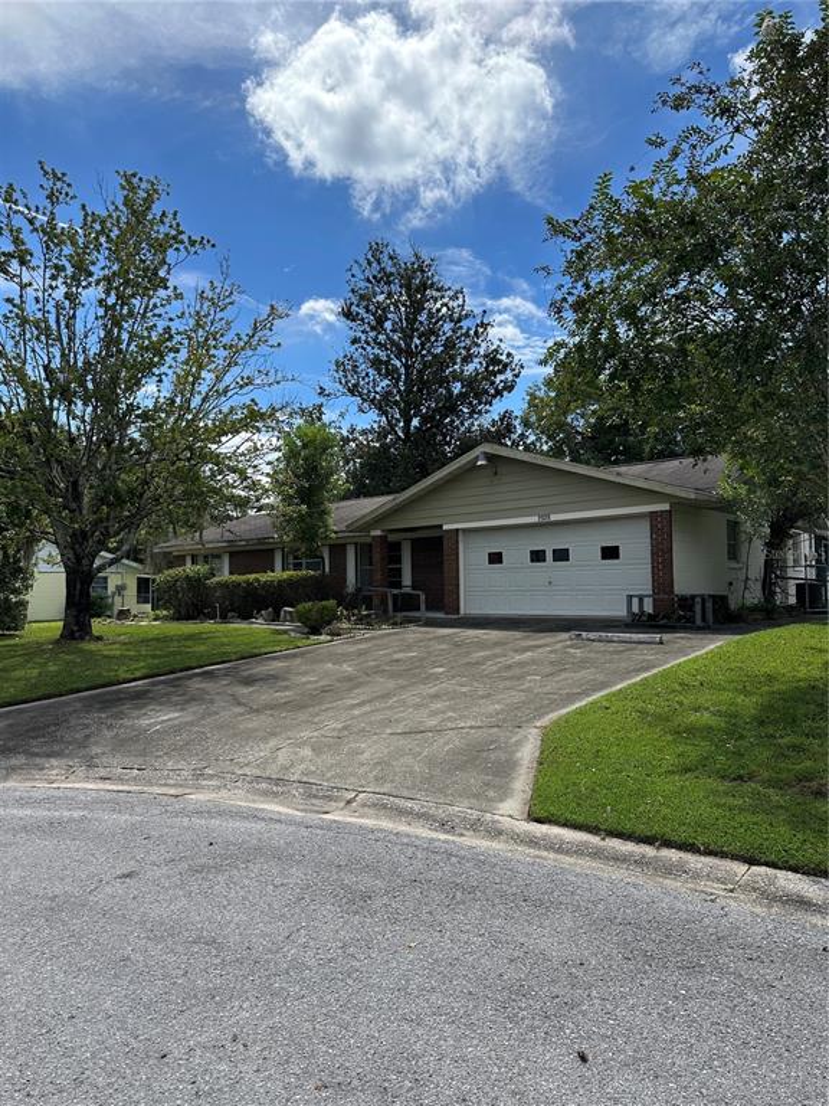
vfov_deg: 71.6
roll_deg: -0.5
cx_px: 414
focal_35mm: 24
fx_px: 766
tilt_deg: +2.3
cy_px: 553
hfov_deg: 56.8
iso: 80
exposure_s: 1/4762
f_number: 1.78
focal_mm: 6.86
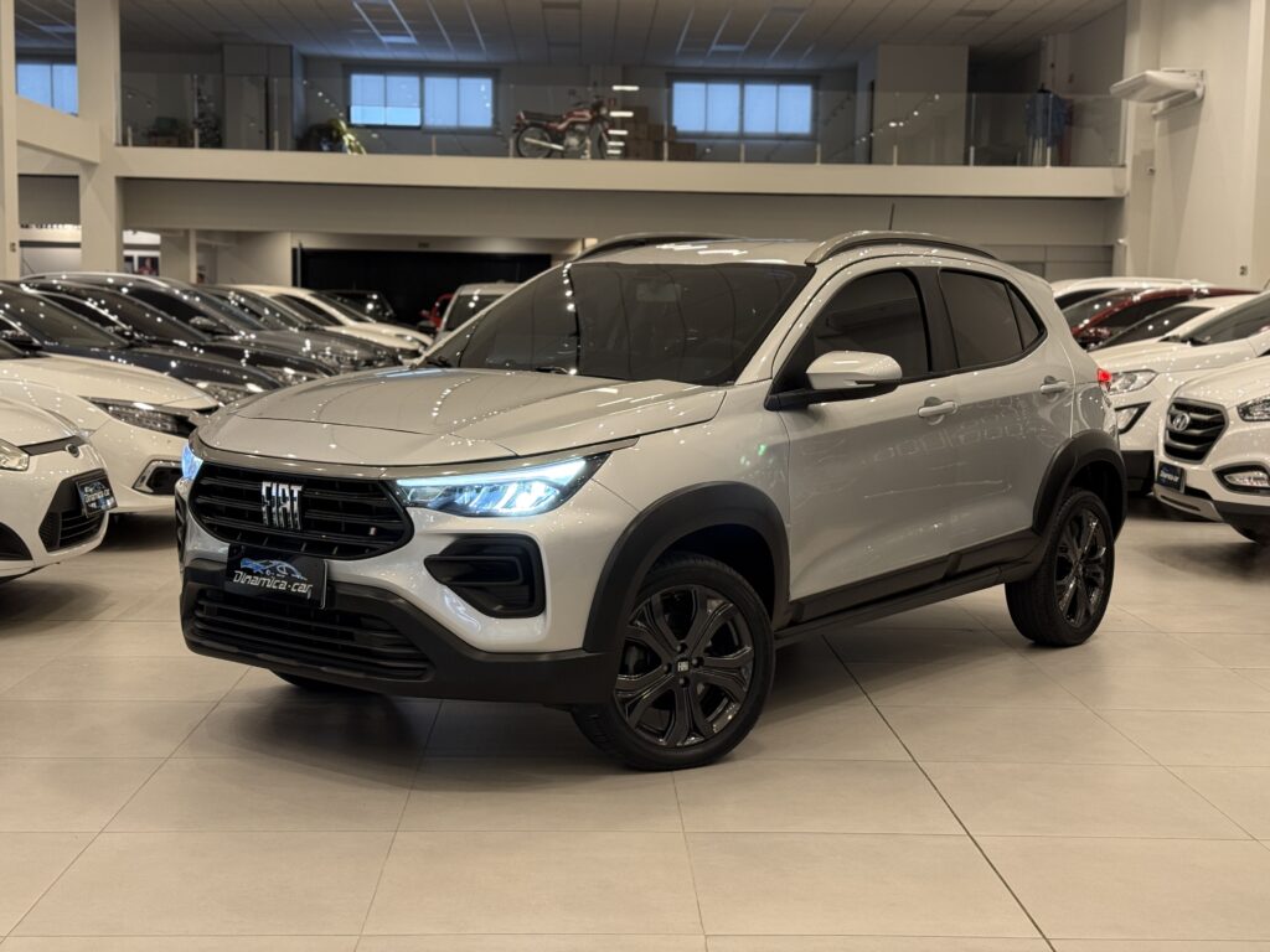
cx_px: 635
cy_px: 476
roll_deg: -1.1
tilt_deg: -5.2
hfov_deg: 39.7
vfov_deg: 30.3
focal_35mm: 48
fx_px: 1761
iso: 160
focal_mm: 6.76
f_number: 1.78
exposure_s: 1/60
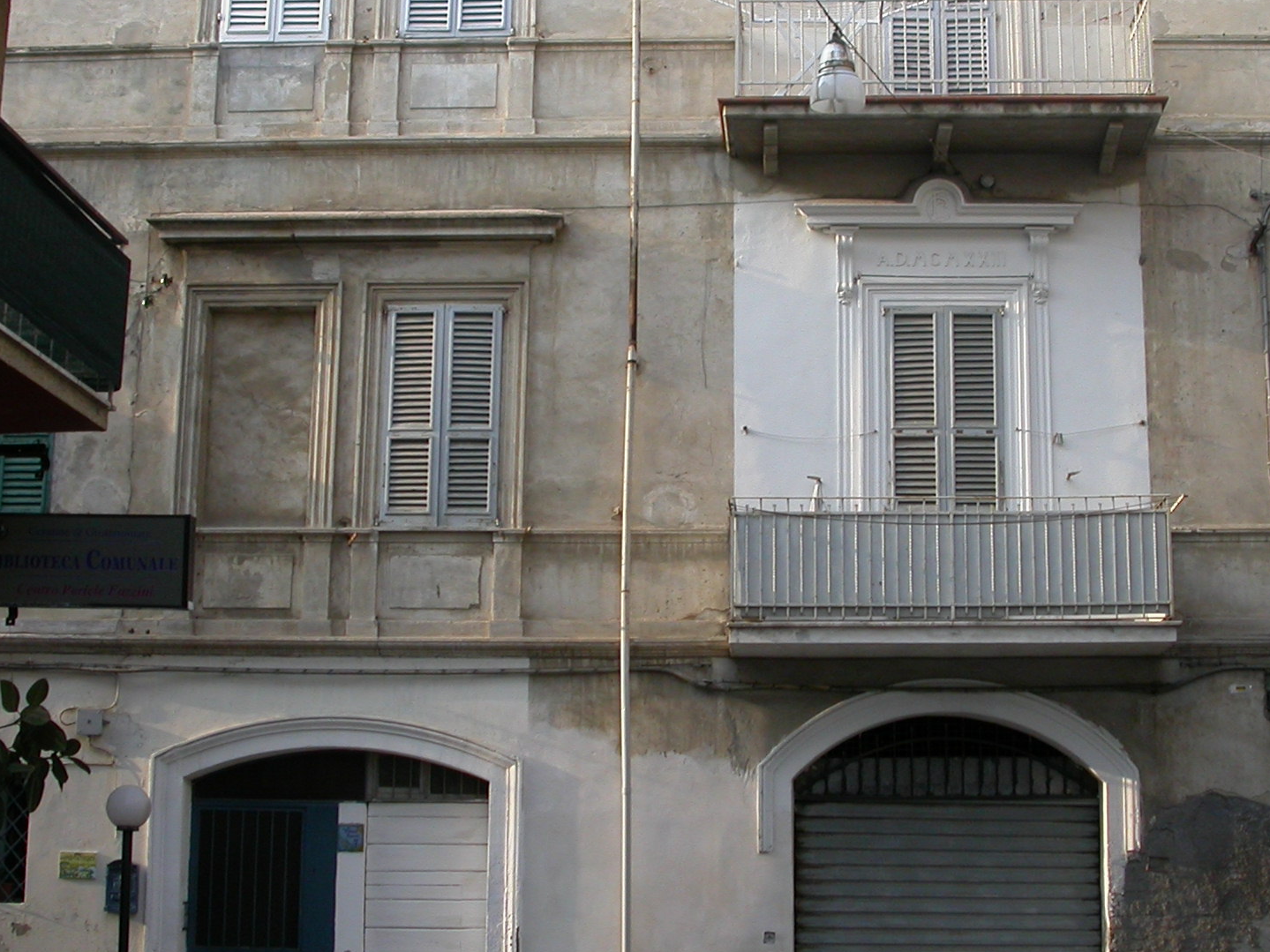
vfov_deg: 24.4
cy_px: 379
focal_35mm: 60
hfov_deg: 32.1
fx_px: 2201
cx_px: 717
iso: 100
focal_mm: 7.85
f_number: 4.7
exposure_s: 1/169
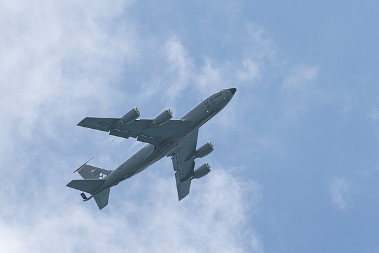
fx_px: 2446
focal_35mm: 232
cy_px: 159
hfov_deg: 8.9
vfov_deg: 5.9
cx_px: 238
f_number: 10
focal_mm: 171
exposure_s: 1/1250
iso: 640
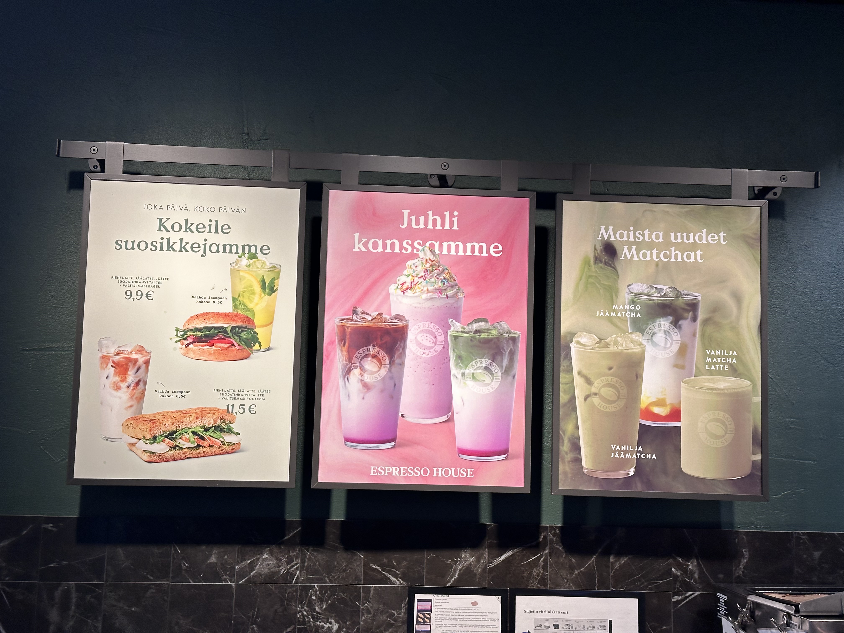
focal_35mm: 48
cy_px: 316
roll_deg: -2.1
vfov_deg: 30.3
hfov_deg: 39.7
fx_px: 1170
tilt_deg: +6.6
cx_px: 422
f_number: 1.78
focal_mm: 6.86
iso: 50
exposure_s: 1/100
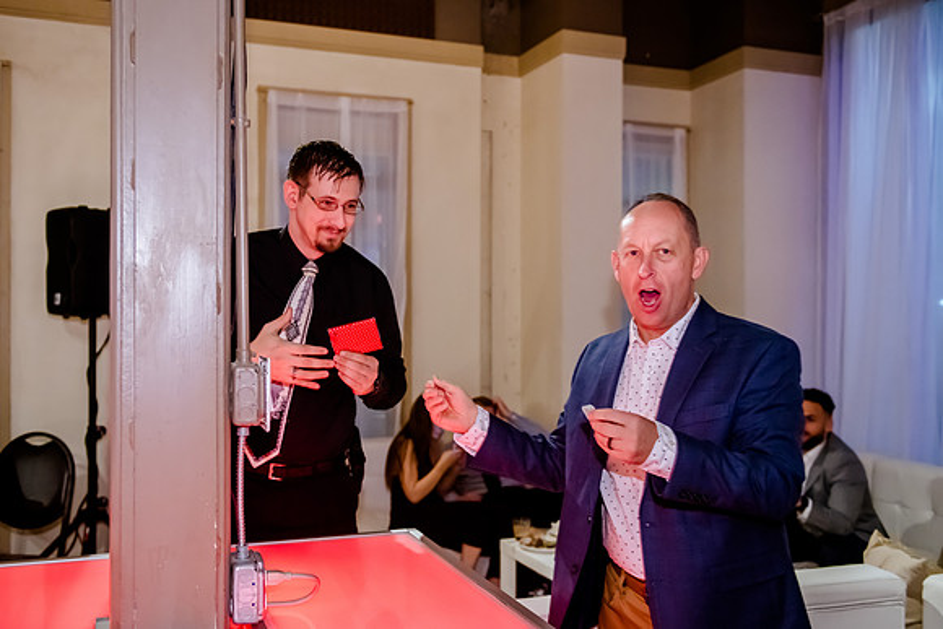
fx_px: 919
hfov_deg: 54.3
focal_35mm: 35
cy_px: 313
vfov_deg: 37.8
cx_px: 446
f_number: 2.8
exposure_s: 1/160
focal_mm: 32
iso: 5000
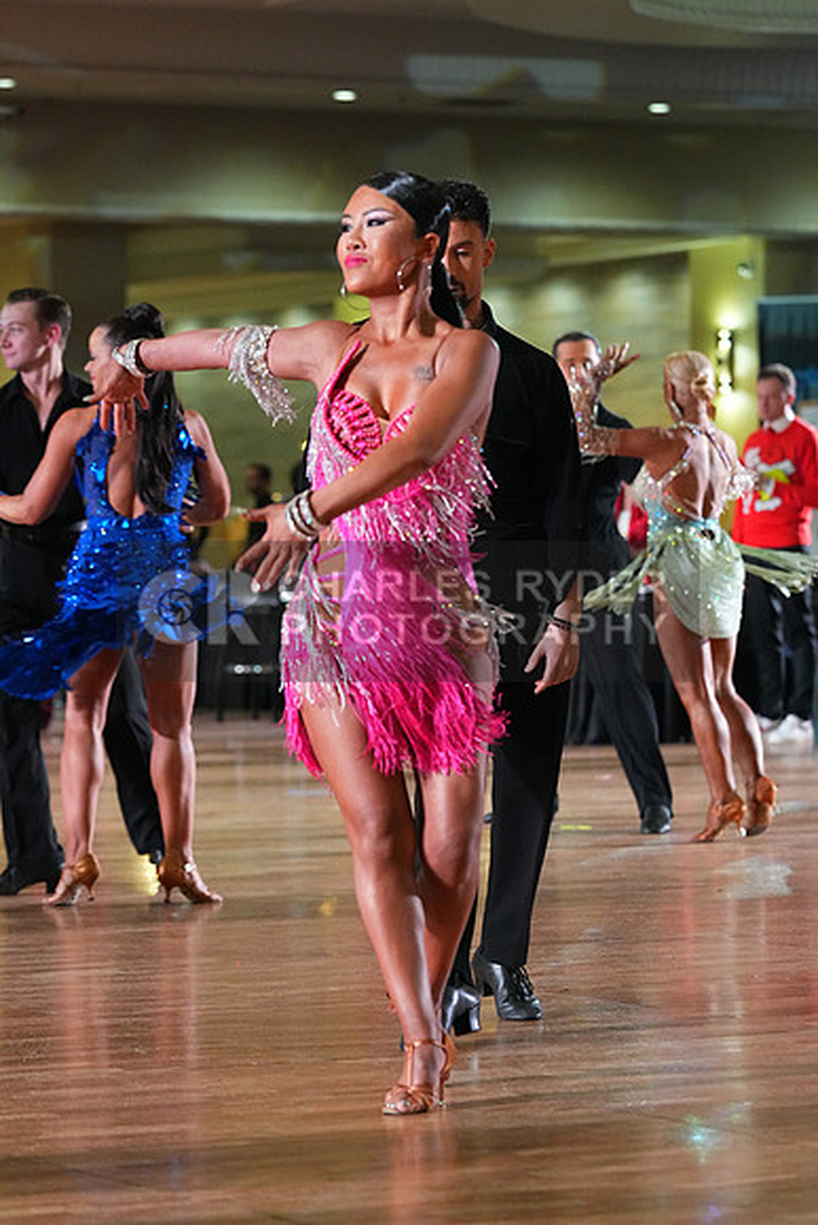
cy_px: 612
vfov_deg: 14.3
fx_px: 4871
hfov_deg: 9.6
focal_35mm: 143
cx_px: 409
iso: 8000
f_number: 5
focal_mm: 143
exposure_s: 1/400
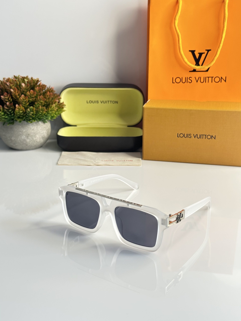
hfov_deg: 30.3
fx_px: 446
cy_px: 160
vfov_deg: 39.7
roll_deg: +0.1
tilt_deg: -17.4
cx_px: 120
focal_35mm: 48
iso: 100
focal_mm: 6.86
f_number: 1.78
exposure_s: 1/50
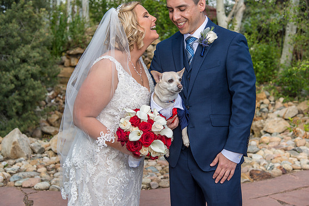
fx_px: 498
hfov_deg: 34.5
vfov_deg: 23.4
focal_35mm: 58
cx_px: 154
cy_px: 103
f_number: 5
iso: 100
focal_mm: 58
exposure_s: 1/250
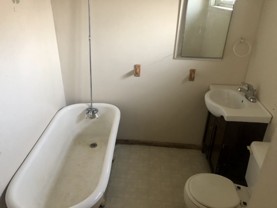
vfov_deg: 49.7
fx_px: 224
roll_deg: +0.2
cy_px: 104
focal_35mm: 28
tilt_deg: -29.3
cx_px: 138
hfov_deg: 63.4
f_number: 1.8
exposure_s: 1/13
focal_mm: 3.99
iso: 100
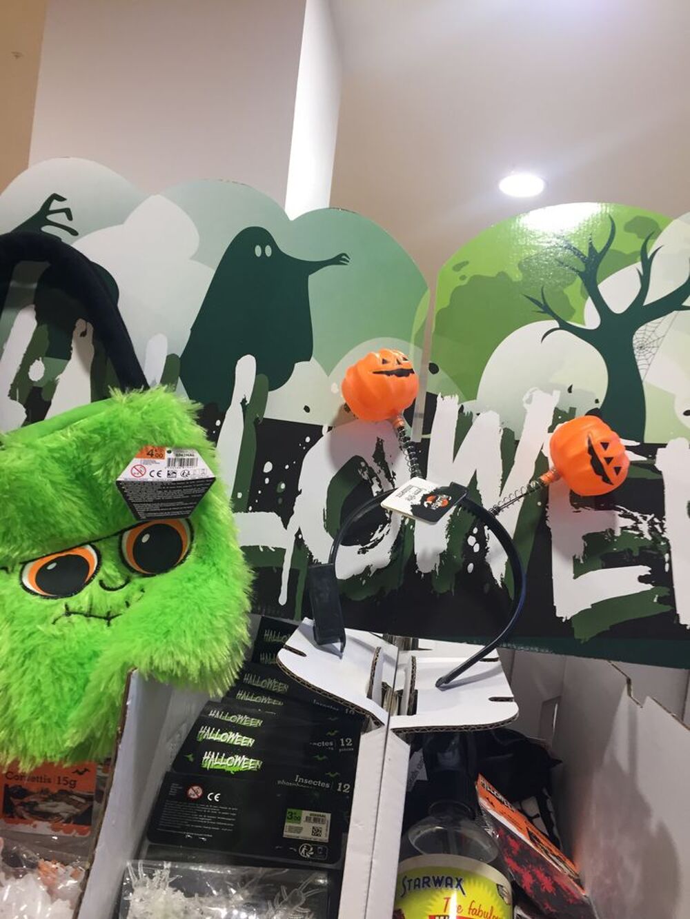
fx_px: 771
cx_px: 345
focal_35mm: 29
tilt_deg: +0.2
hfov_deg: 48.2
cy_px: 460
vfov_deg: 61.7
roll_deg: -4.6
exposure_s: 1/33
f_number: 2.2
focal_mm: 4.15
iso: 50
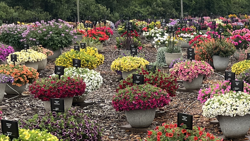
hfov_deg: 23.0
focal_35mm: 83
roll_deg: +0.7
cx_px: 319
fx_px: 550
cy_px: 68
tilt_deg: -8.1
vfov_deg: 14.6
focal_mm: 5.1
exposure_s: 1/858
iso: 50
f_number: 1.6
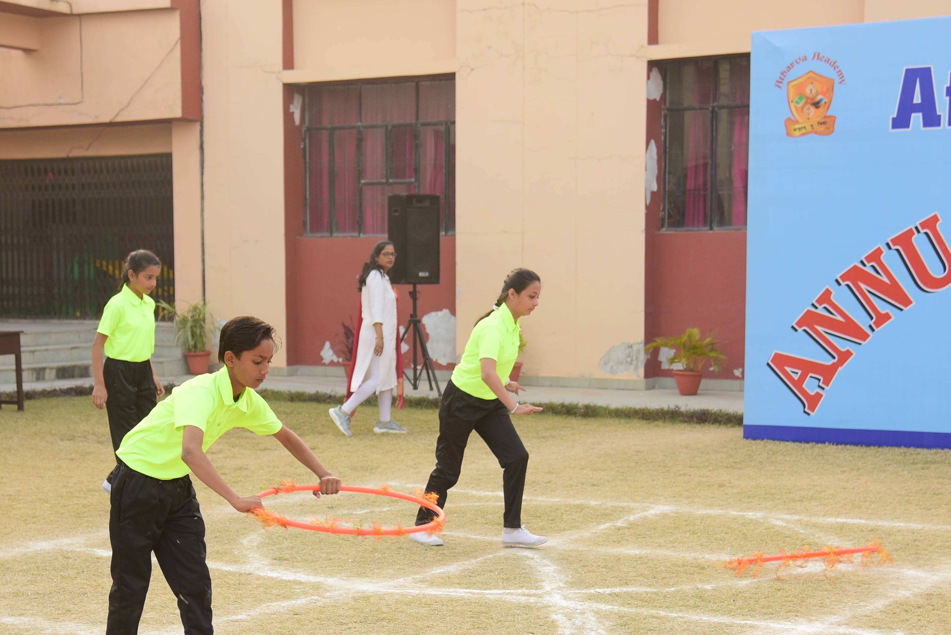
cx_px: 389
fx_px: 1955
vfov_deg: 18.4
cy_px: 430
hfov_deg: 27.3
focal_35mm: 74
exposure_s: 1/320
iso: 320
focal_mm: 48
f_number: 4.5
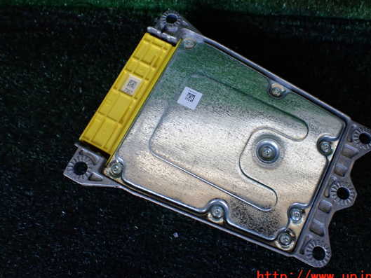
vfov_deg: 41.8
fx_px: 364
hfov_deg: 53.8
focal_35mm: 34
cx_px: 205
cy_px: 129
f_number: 2.3
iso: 250
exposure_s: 1/125
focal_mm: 5.4
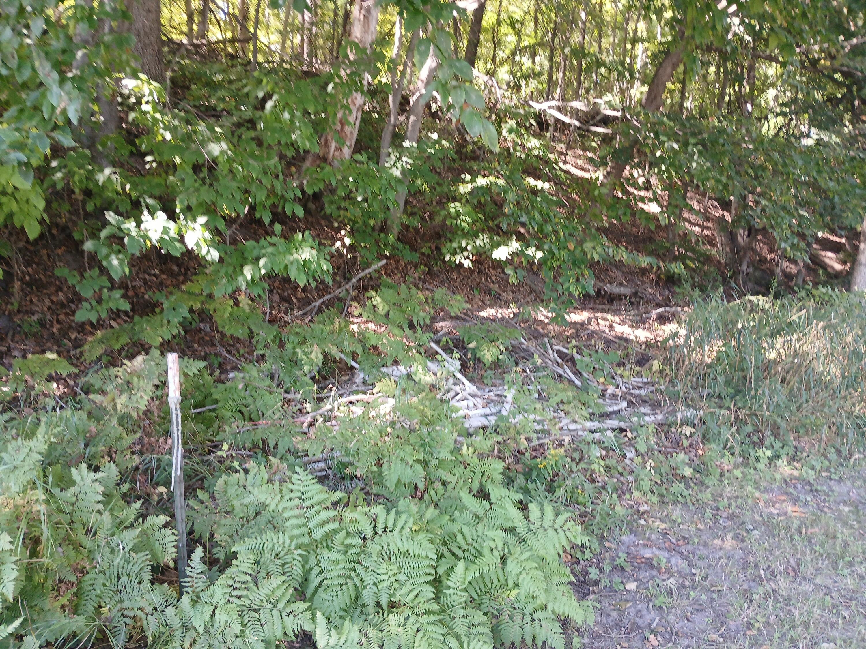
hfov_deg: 67.3
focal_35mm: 26
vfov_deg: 53.1
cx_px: 433
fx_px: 650
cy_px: 324
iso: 160
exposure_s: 1/60
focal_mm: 3.98
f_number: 1.8
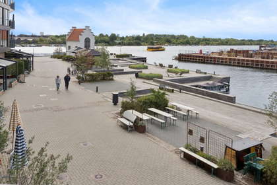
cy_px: 92
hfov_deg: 61.9
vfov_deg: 43.6
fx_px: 231
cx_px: 138
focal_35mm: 30
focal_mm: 20
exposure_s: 1/400
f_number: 8
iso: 200
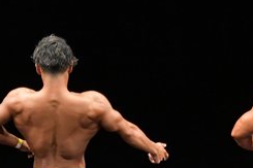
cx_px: 38
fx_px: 4488
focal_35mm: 639
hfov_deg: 3.2
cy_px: 214
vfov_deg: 2.1
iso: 3200
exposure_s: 1/400
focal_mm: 135
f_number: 5.6
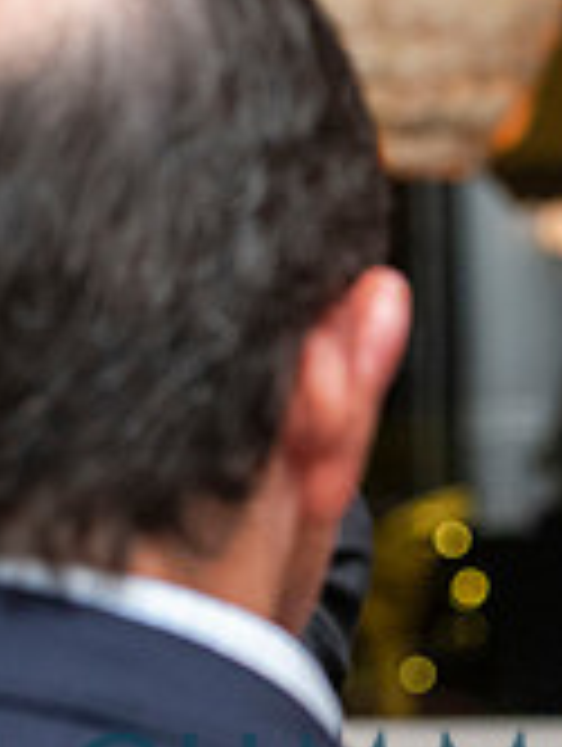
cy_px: 776
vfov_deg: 9.7
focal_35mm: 203
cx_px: 854
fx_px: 4383
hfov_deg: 7.2
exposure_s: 1/160
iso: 1250
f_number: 3.5
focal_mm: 58
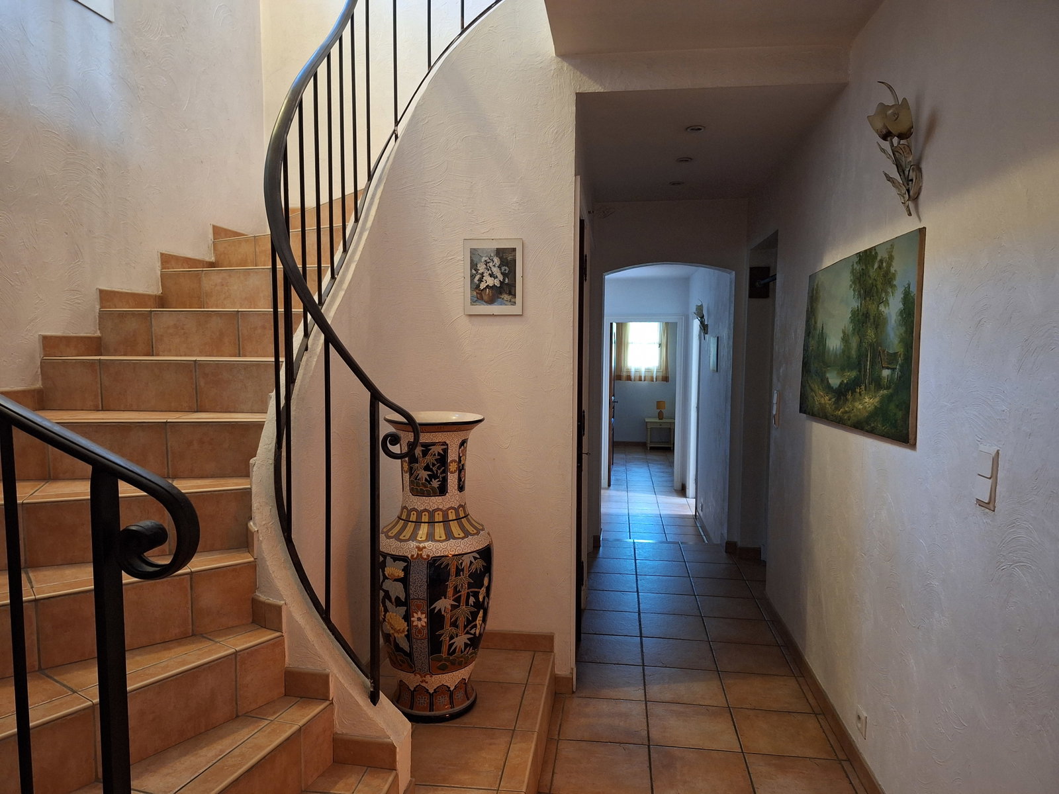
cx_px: 530
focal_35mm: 23
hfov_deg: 73.9
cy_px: 397
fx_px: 704
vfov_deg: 58.9
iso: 320
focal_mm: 5.54
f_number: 1.8
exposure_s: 1/25
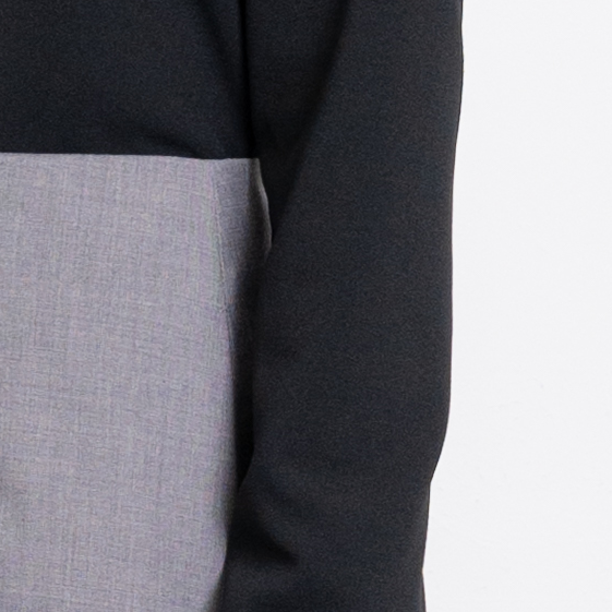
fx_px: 8801
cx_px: -128
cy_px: 261
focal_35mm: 440
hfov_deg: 4.0
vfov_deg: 4.0
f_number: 6.3
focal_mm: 48
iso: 250
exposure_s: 1/125
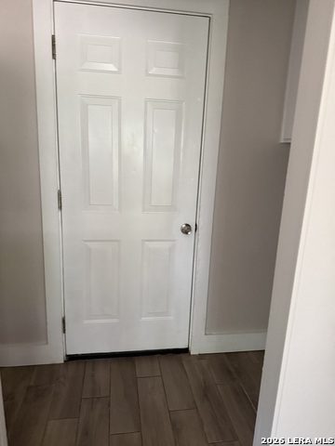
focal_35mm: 24
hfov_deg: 56.8
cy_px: 223
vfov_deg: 71.6
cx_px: 168
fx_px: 310
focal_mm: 6.76
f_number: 1.78
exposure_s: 1/56
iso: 800
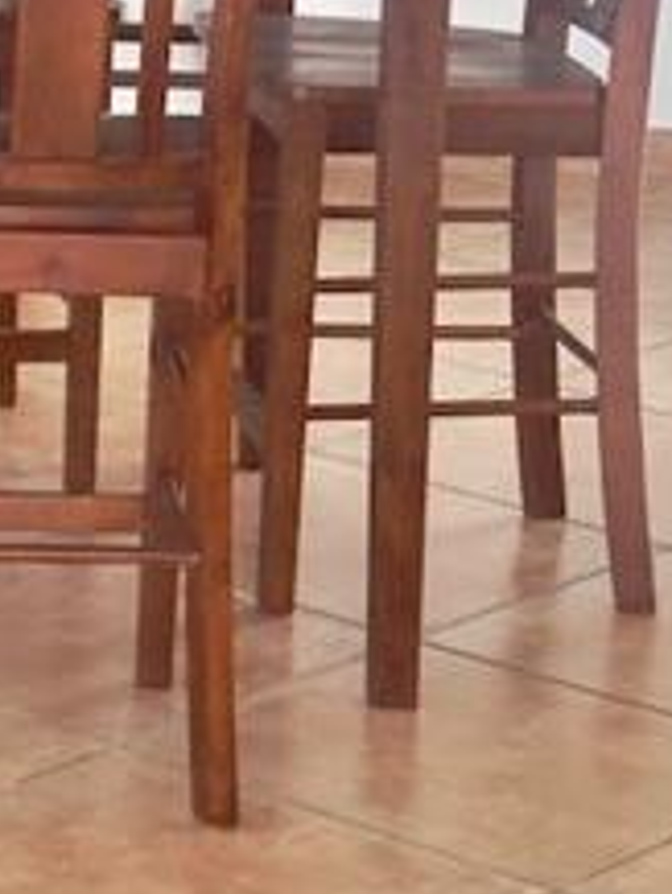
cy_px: -276
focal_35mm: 170
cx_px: -301
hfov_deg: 8.6
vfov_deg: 11.3
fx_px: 4396
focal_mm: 6.76
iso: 125
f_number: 1.78
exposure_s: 1/60
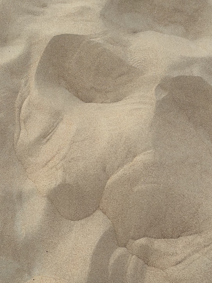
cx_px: 77
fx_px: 547
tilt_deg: -59.5
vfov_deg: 28.7
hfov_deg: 21.9
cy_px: 194
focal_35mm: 67
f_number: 1.78
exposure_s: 1/60
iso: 320
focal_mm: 6.86
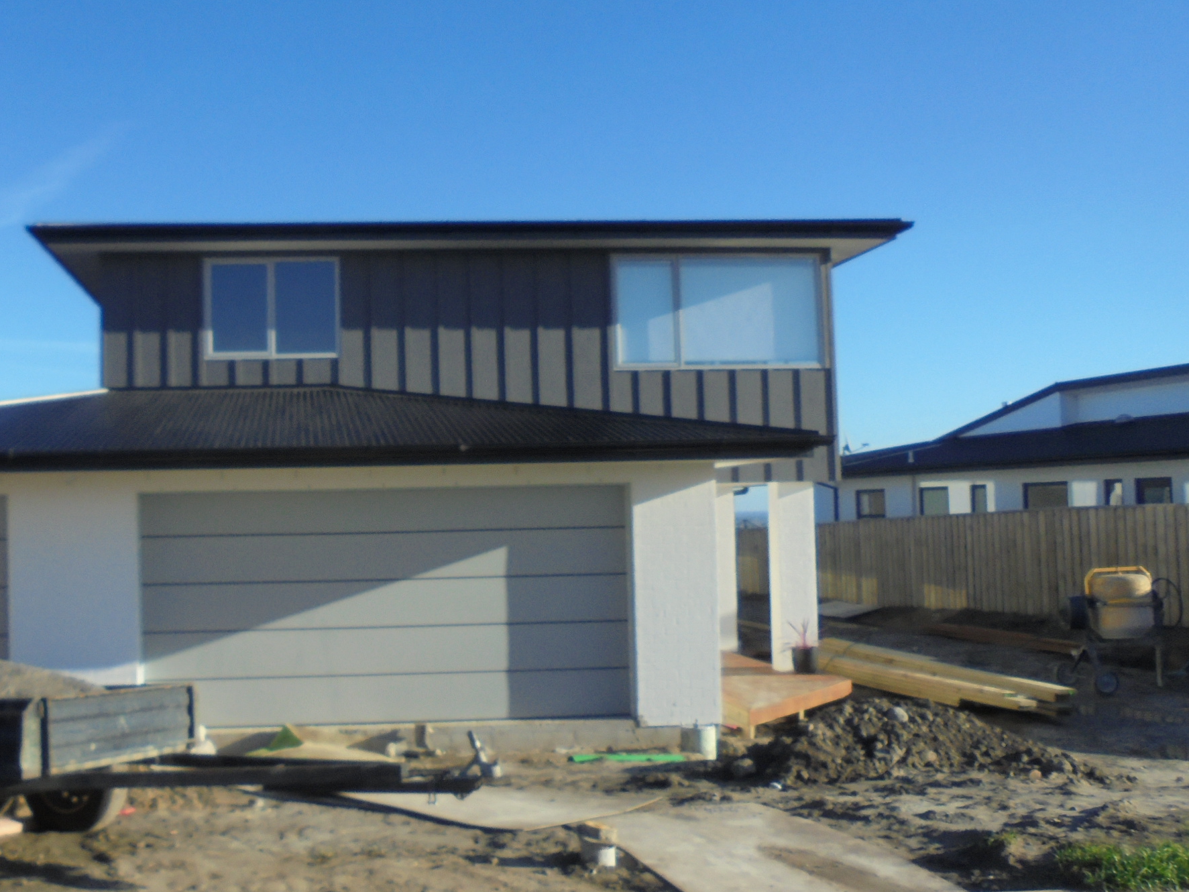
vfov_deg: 37.7
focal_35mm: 38
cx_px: 360
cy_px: 445
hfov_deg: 47.8
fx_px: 1305
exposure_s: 1/640
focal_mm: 4.6
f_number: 3.5
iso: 100
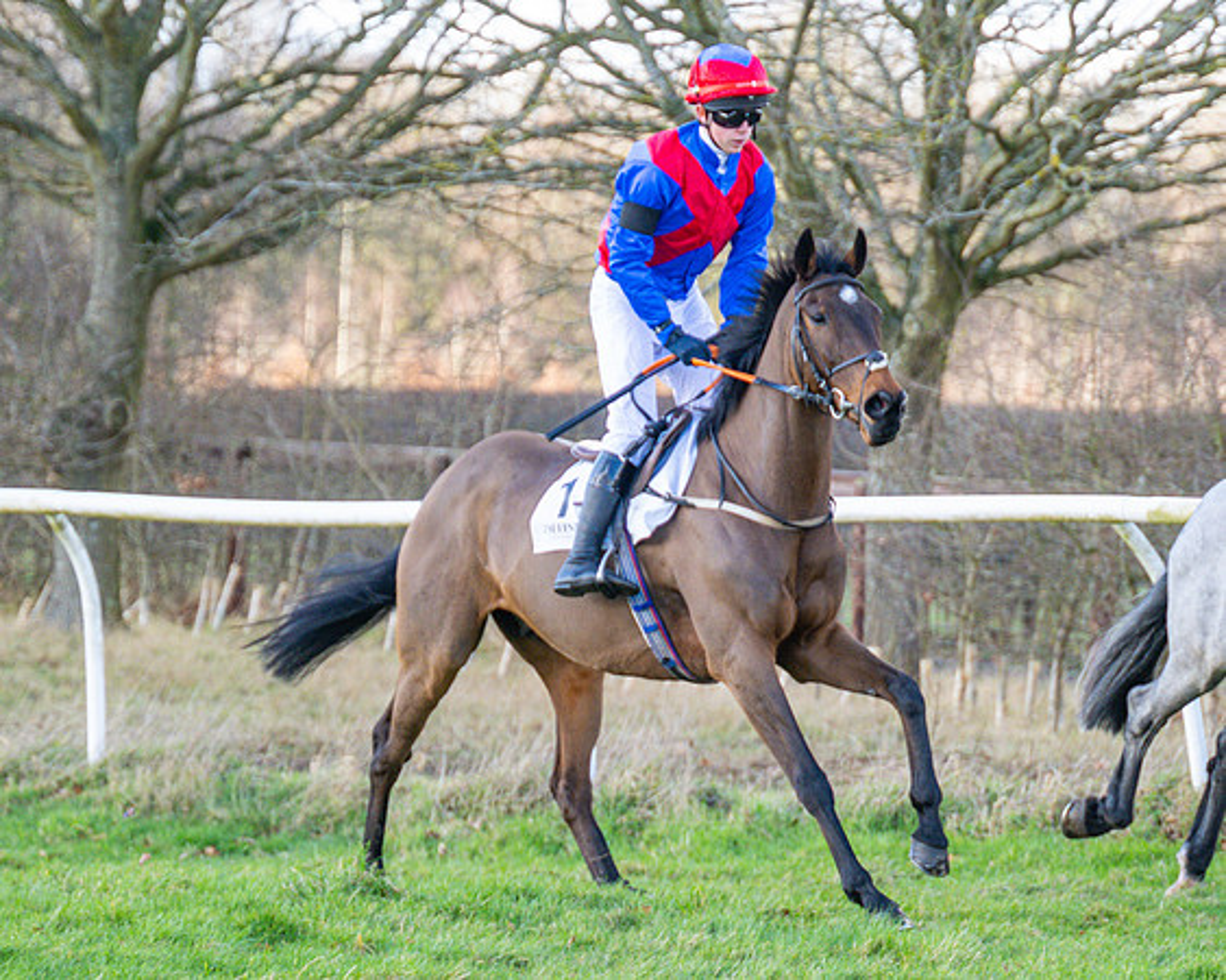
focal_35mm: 274
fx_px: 9928
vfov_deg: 5.7
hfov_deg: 7.1
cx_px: 788
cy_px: 556
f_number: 4
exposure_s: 1/800
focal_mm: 125
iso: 800
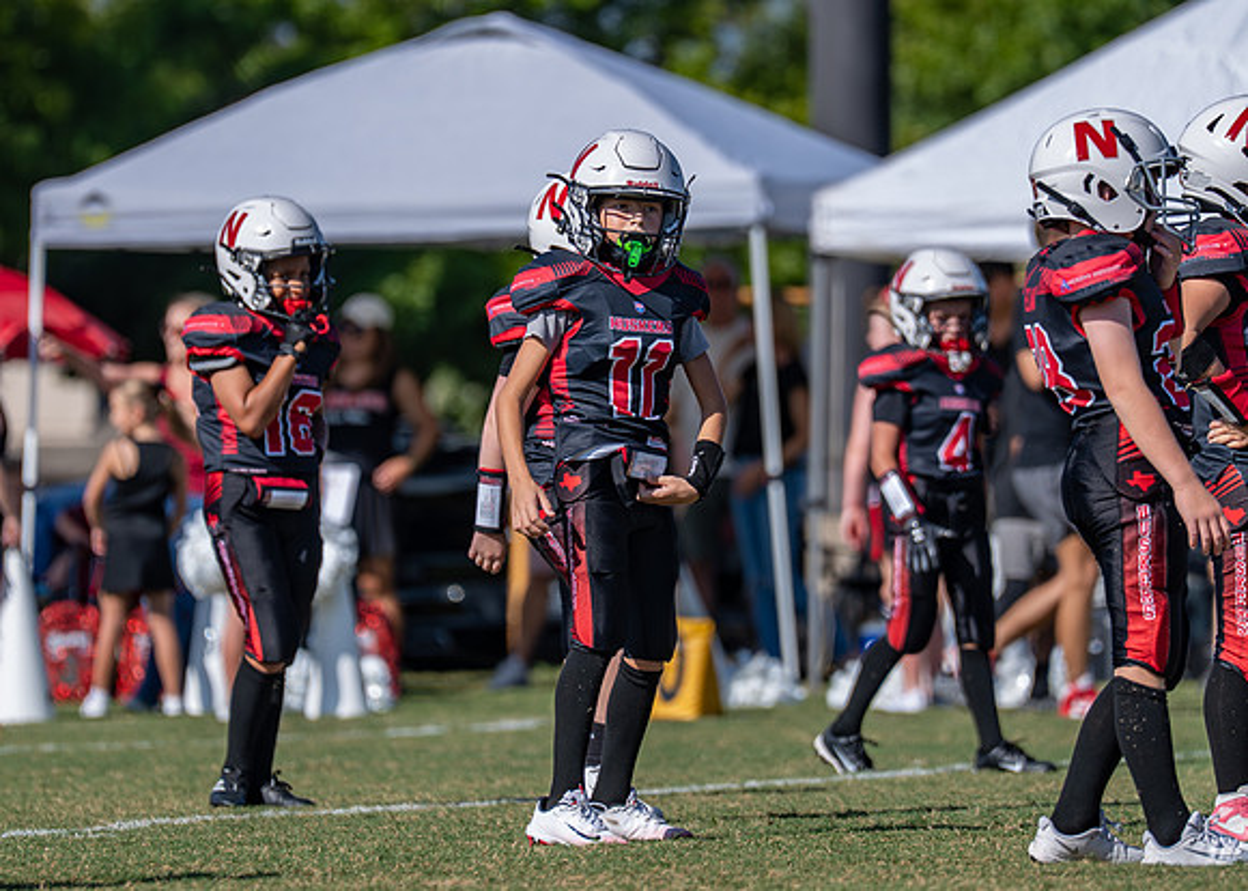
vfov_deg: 3.2
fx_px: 15922
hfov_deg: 4.5
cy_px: 353
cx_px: 637
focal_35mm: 449
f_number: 2.8
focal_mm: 200
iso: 100
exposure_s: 1/2500
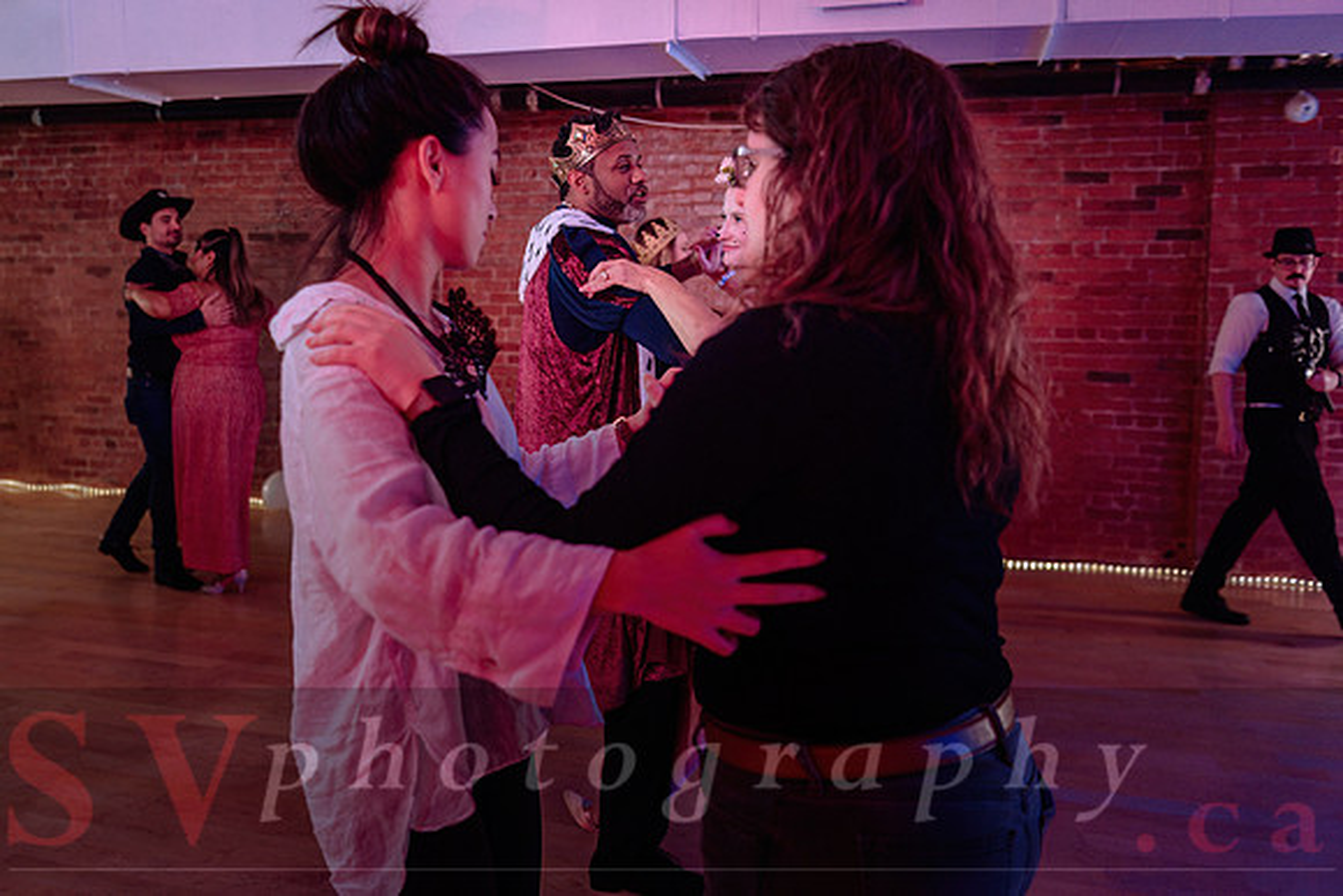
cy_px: 385
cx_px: 577
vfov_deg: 38.6
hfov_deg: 55.3
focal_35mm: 34
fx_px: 1277
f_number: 2.8
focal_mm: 30
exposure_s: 1/100
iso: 800
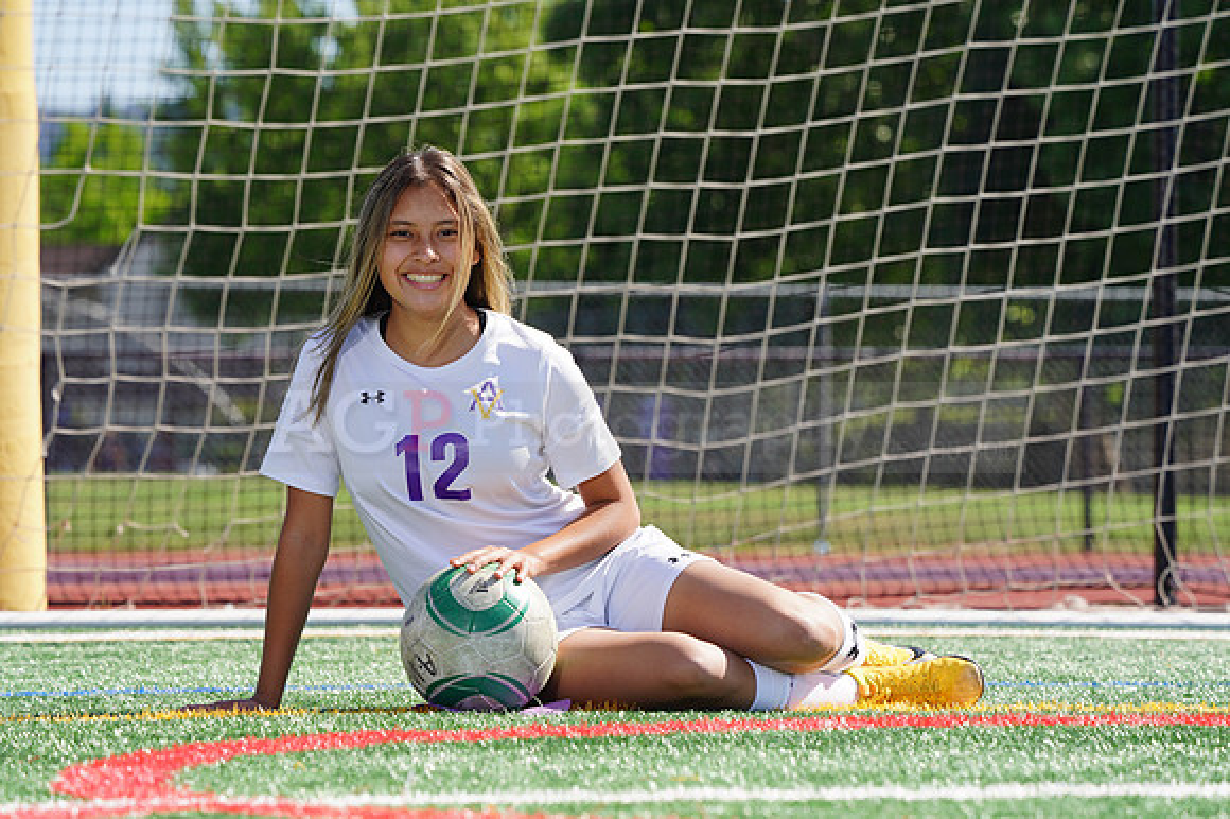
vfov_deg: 5.2
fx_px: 9049
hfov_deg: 7.8
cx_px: 615
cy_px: 410
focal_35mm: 265
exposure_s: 1/250
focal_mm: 265
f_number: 11
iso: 200
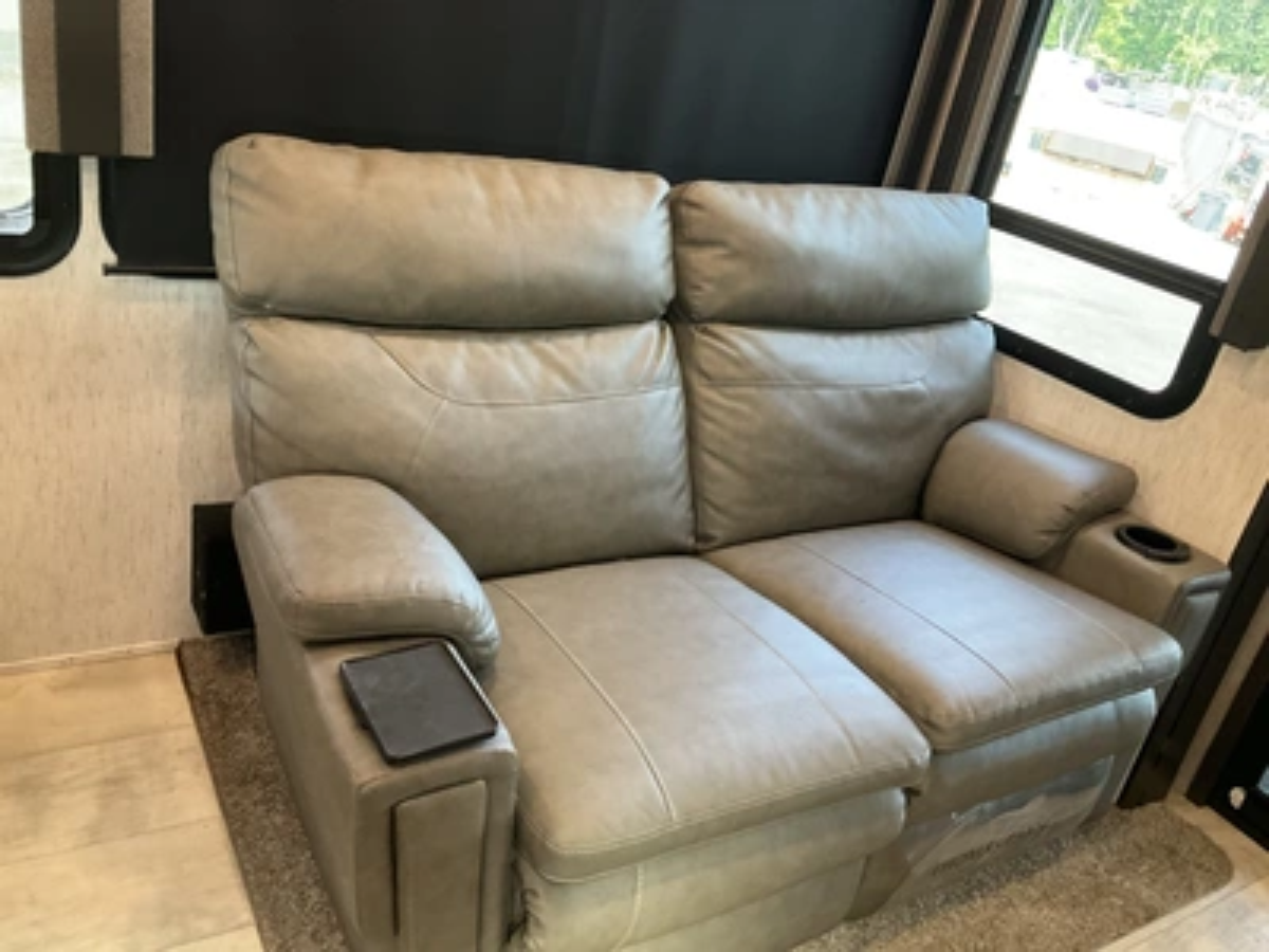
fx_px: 1063
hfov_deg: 61.7
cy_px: 476
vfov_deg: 48.2
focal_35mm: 29
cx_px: 634
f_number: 1.8
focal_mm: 3
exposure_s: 1/56
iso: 320
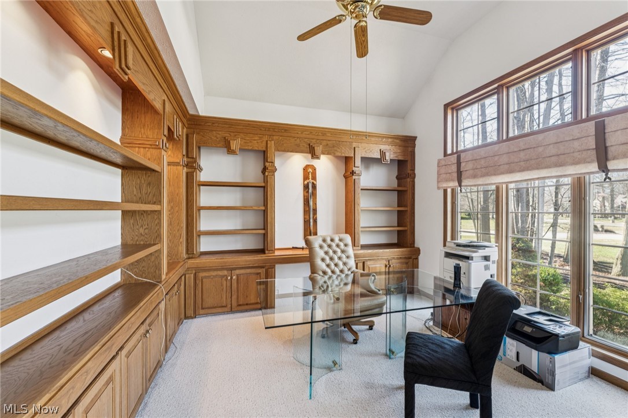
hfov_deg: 104.3
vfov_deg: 81.2
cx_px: 314
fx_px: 244
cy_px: 209
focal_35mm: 14
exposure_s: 1/13
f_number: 6.3
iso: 200
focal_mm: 14
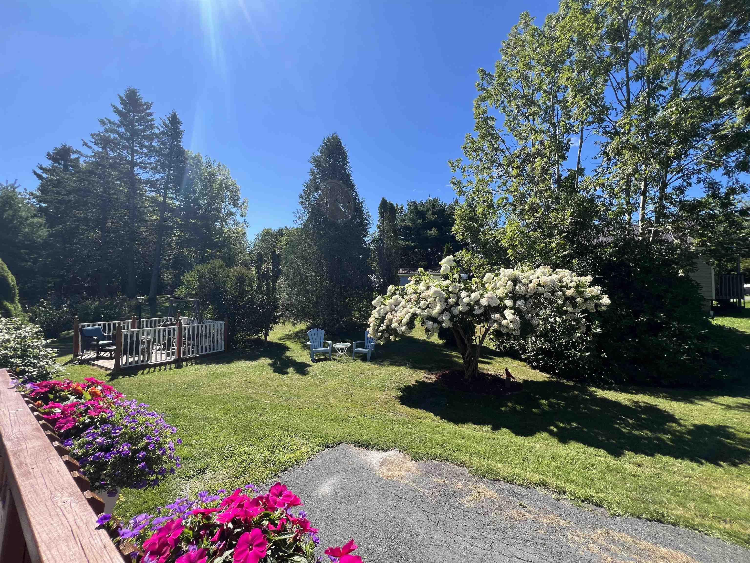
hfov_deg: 106.2
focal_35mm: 13
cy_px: 282
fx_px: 282
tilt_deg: +1.2
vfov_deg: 89.9
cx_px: 375
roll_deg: -0.7
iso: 32
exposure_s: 1/903
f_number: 1.8
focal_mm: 1.57
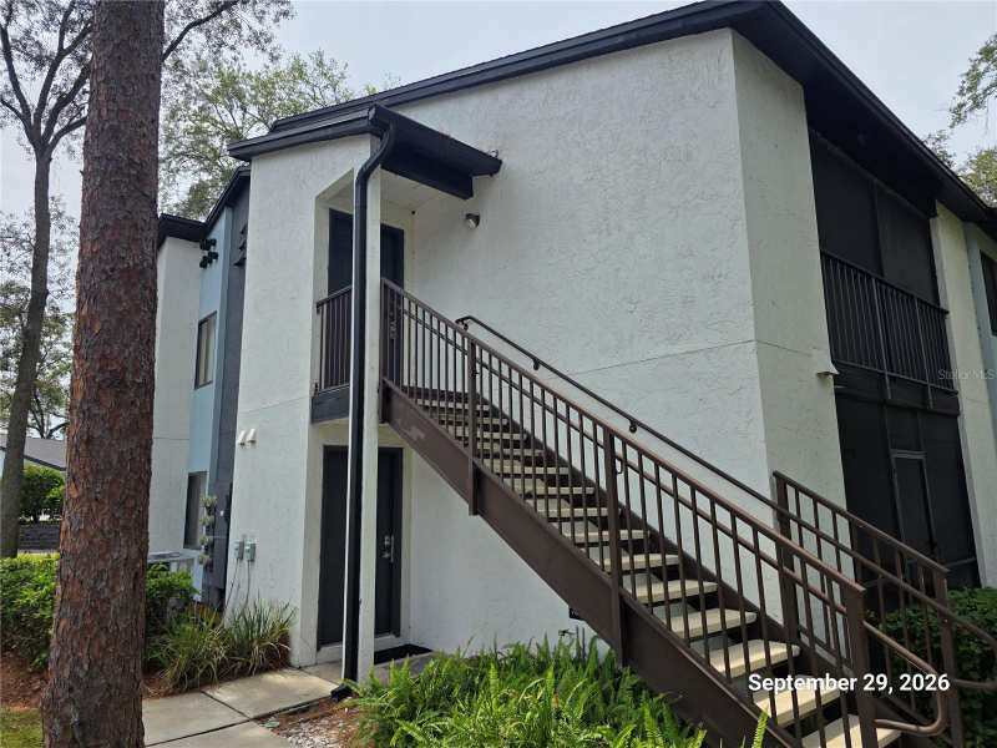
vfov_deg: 58.9
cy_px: 374
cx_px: 498
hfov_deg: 73.9
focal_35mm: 23
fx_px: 662
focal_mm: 6.3
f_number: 1.7
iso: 80
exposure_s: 1/5608
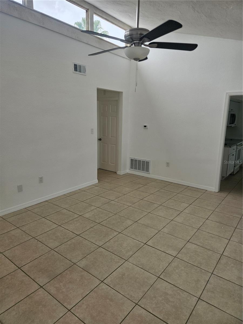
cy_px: 162
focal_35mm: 23
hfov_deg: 58.9
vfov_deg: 73.9
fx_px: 215
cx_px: 122
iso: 80
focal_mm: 5.4
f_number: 1.8
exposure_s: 1/359
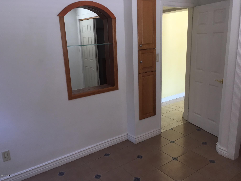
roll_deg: +0.5
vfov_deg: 48.2
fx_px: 202
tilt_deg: -14.3
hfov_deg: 61.7
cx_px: 120
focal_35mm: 29
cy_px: 90
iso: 50
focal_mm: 4.15
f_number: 2.2
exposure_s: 1/30
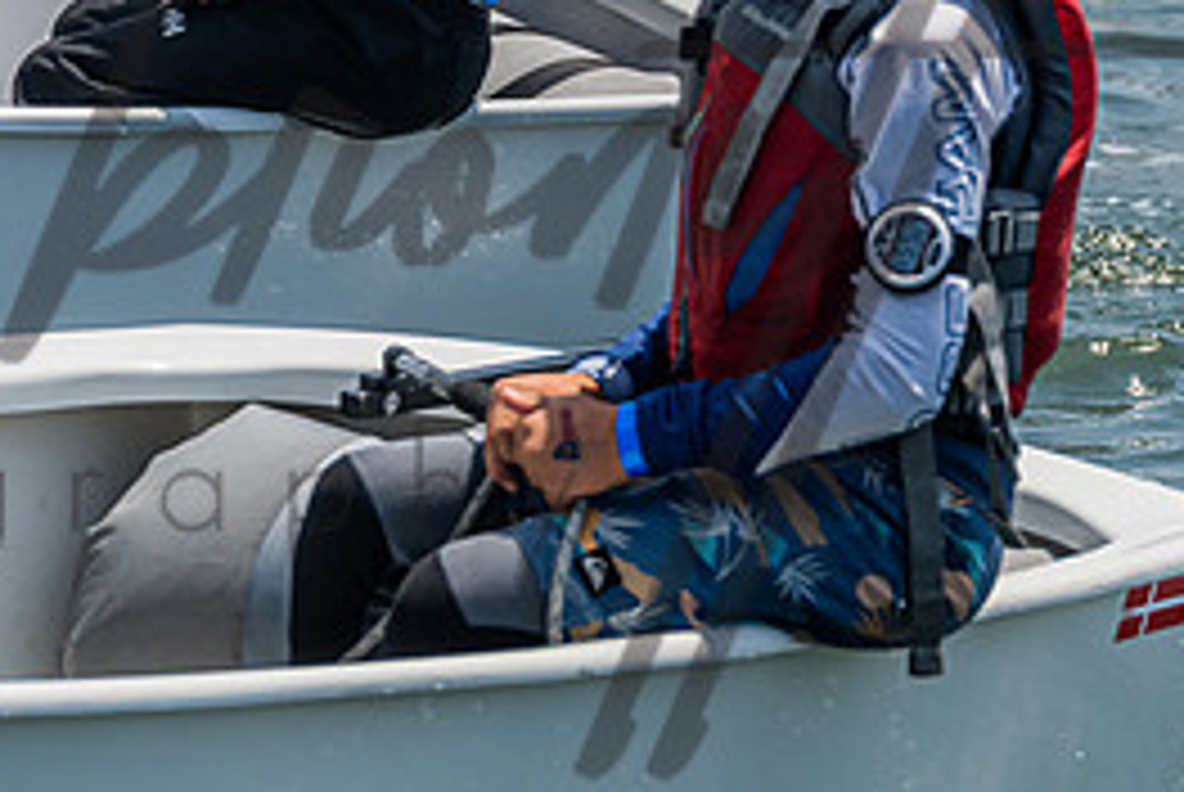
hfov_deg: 4.1
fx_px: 16726
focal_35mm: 508
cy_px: 23
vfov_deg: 2.7
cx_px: 701
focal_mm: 185
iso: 320
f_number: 7.6
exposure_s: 1/1250
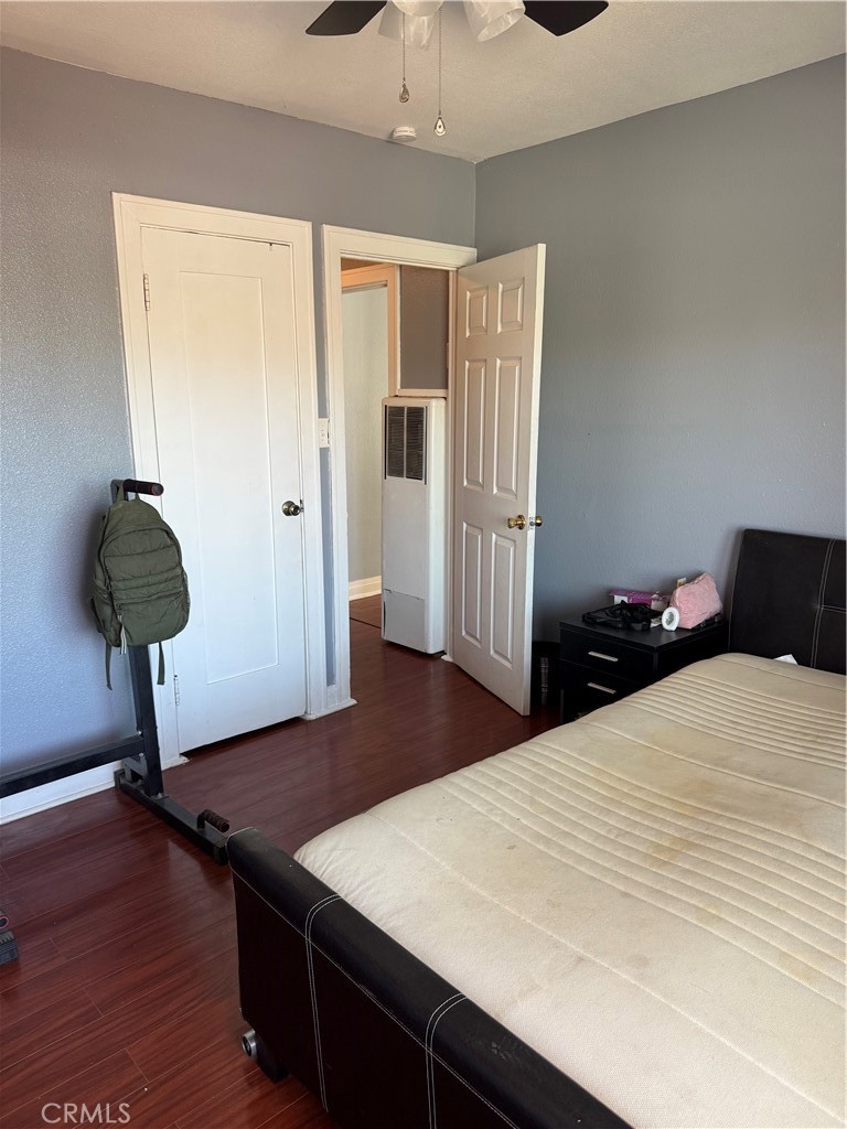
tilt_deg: -11.4
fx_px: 783
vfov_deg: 71.6
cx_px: 424
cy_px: 564
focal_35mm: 24
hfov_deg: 56.8
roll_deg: +0.2
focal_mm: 6.76
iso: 200
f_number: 1.78
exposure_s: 1/101
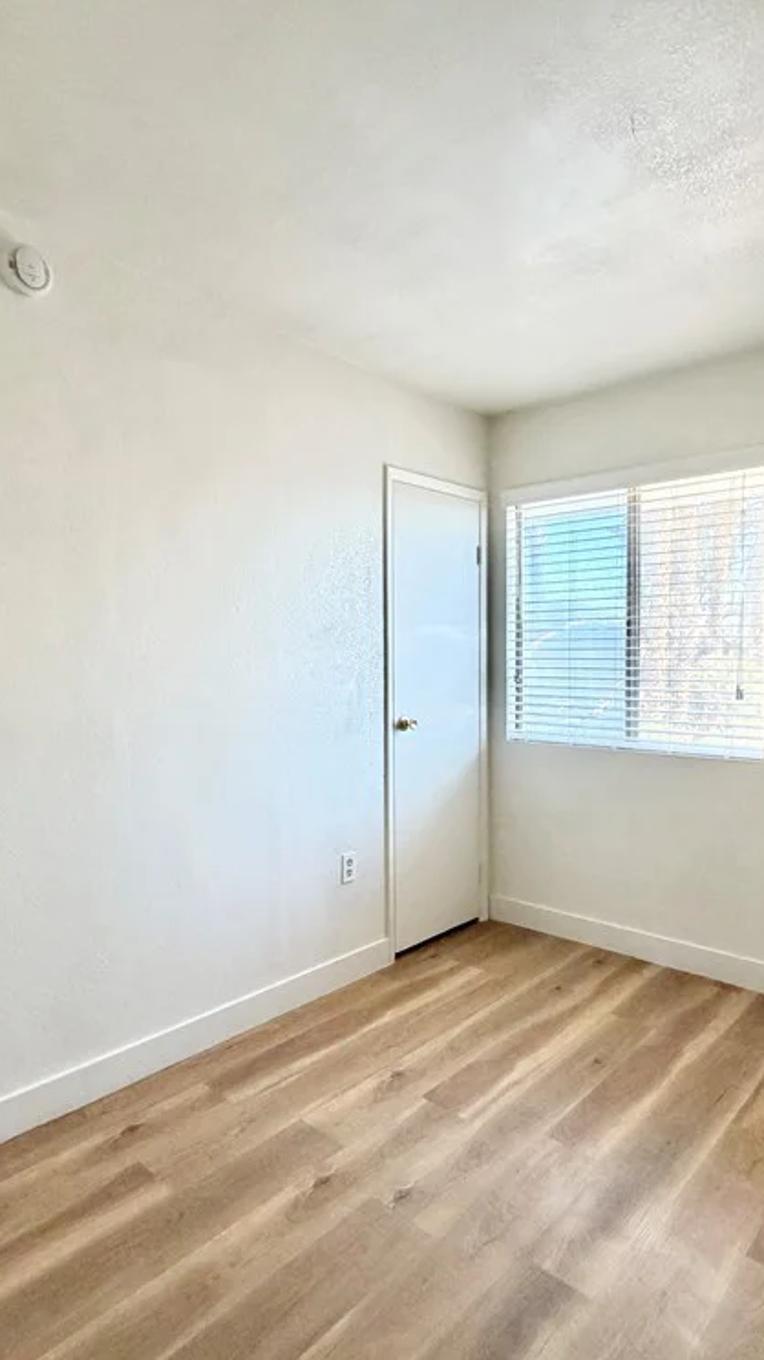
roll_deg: -0.1
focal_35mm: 21
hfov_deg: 53.5
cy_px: 687
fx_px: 757
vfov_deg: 83.9
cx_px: 417
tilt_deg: -2.6
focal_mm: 2.22
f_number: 2.2
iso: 320
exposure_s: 1/112
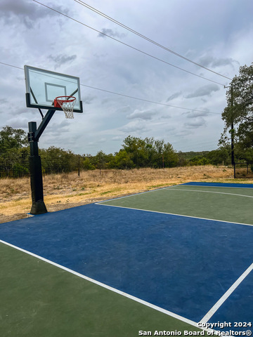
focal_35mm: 26
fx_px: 253
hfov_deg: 53.1
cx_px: 126
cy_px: 168
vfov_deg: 67.3
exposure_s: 1/5600
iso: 50
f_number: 1.5
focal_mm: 5.7
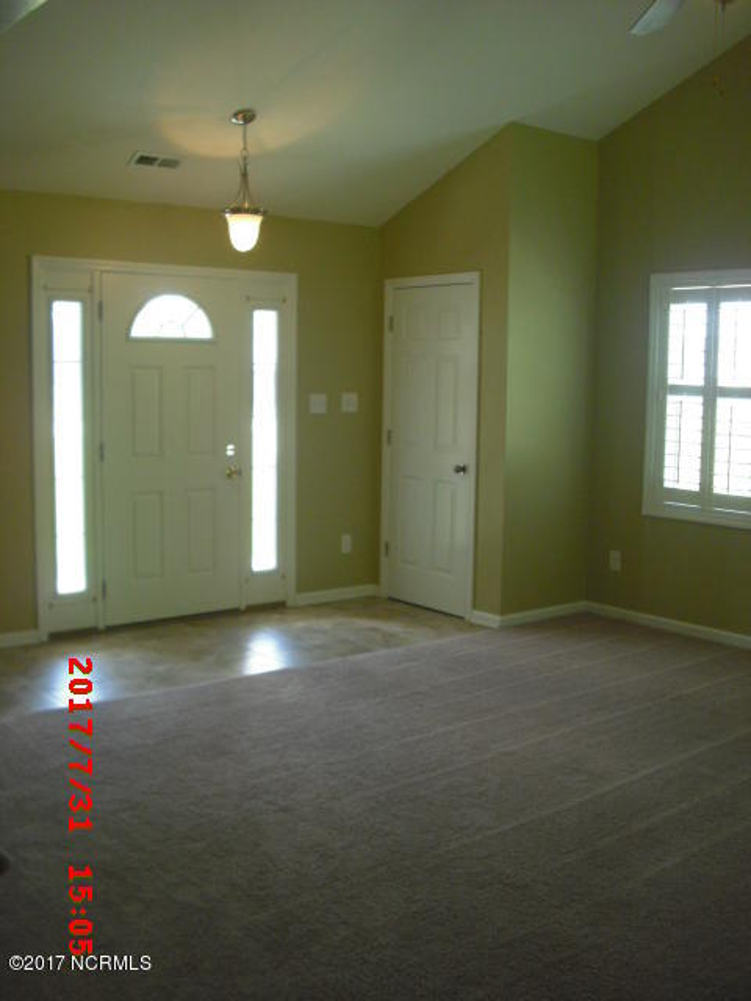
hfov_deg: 37.7
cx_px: 376
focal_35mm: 38
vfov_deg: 49.0
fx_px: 1099
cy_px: 500
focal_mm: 6.2
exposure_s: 1/60
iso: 200
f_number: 2.8
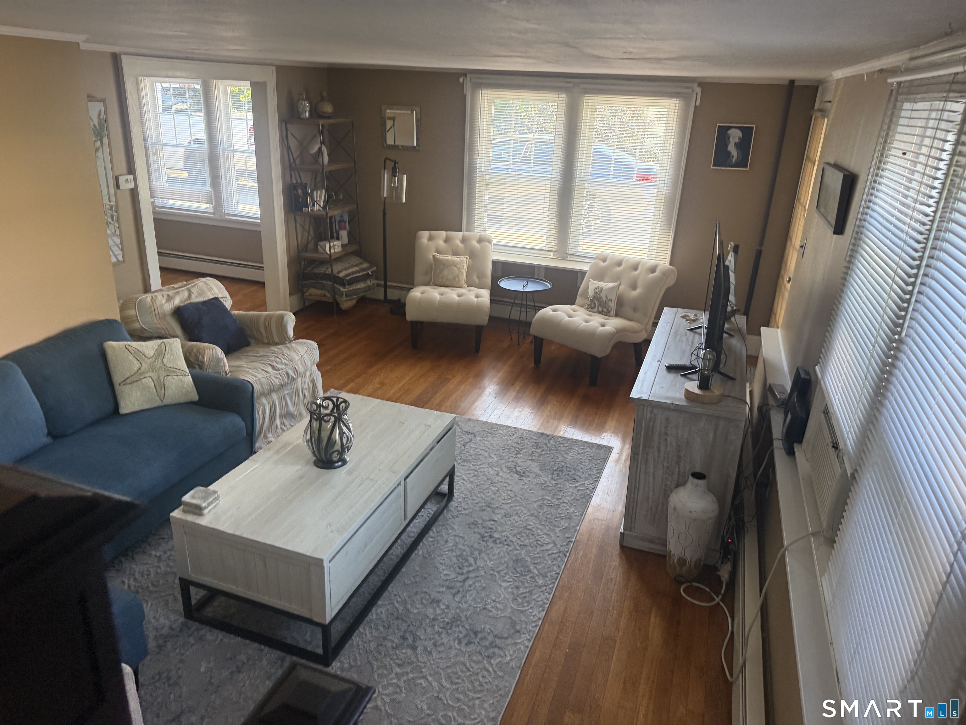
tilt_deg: -23.3
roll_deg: -2.2
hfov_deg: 71.6
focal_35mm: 24
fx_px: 670
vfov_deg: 56.8
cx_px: 483
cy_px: 362
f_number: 1.78
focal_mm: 6.76
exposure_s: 1/77
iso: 200
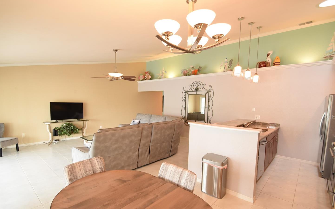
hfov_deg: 94.3
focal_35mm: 17
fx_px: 155
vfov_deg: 67.7
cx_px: 160
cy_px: 117
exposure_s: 1/60
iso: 900
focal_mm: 10
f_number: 3.5
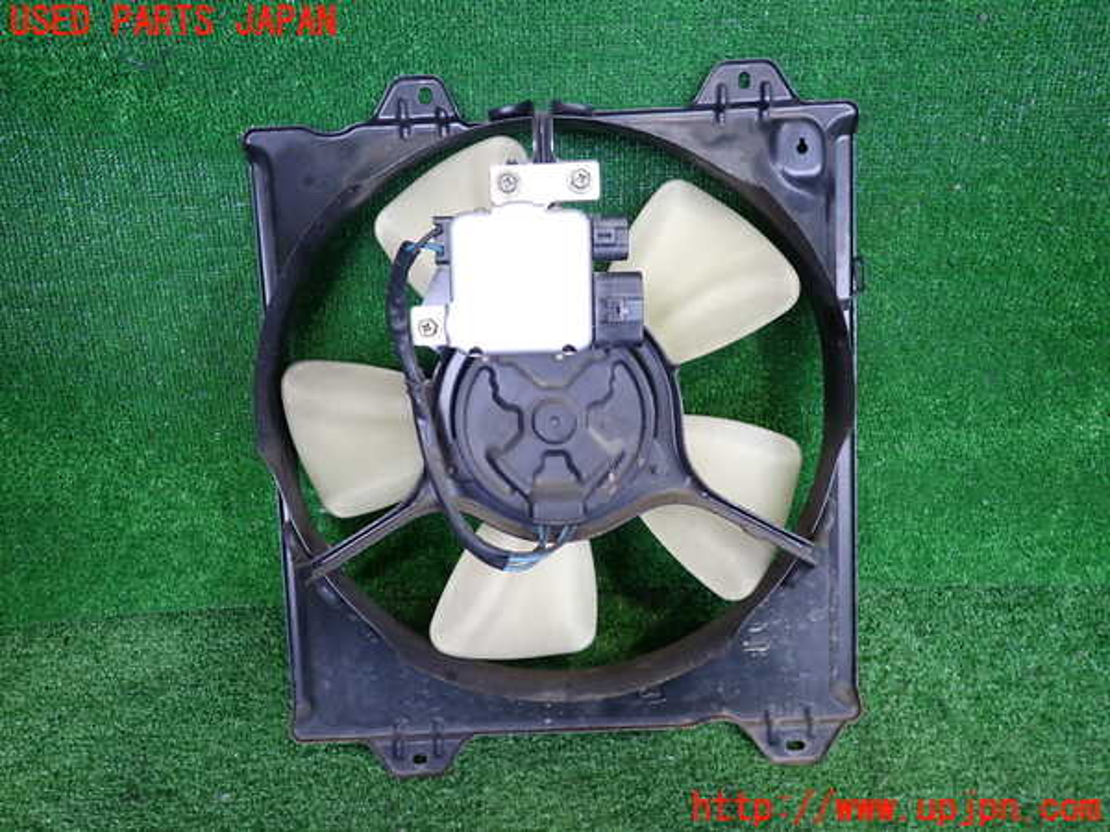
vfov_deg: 54.9
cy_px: 416
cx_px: 555
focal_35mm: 25
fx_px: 802
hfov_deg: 69.4
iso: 200
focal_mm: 4.5
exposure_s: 1/50
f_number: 2
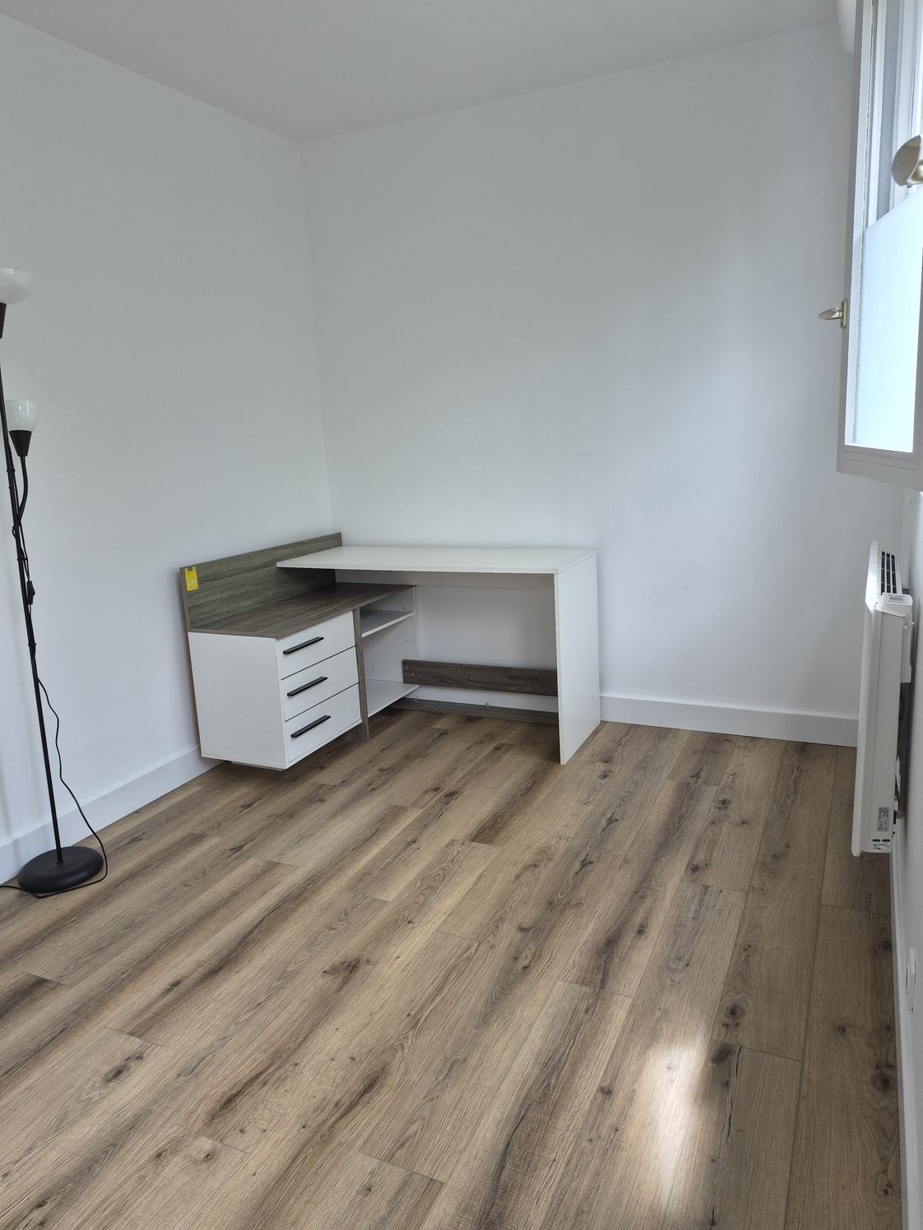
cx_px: 462
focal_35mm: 23
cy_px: 615
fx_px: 818
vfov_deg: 73.9
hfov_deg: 58.9
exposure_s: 1/180
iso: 64
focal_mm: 5.4
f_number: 1.8
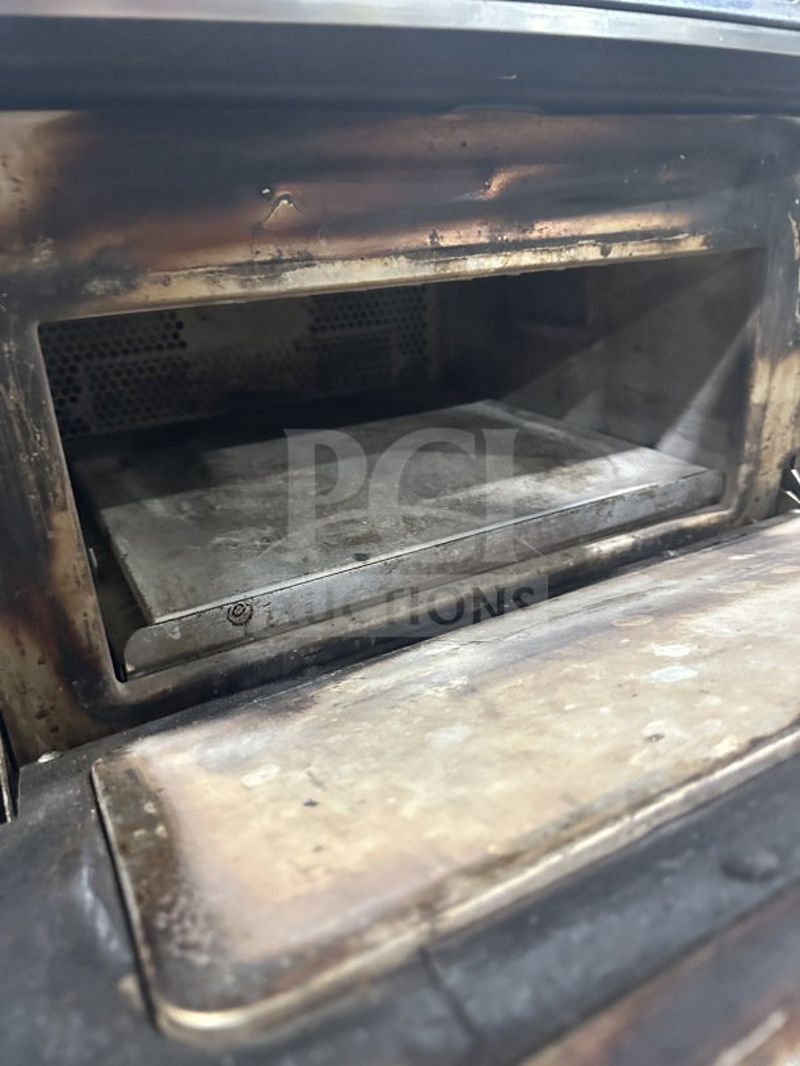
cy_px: 533
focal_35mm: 24
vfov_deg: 71.6
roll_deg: +2.0
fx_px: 739
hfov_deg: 56.8
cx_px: 400
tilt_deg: -25.2
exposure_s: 1/60
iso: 1000
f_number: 1.78
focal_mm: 6.86
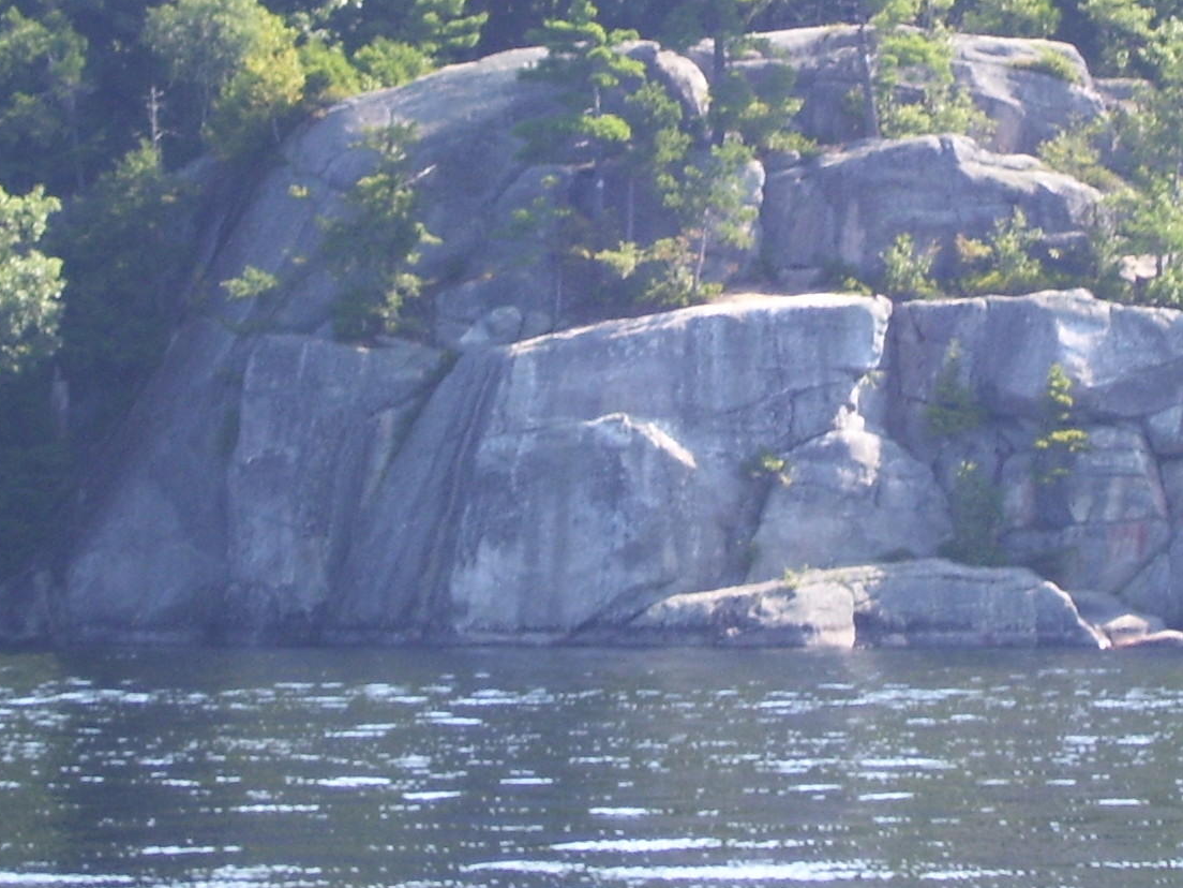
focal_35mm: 259
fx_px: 8851
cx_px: 781
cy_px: 219
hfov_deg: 7.6
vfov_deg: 5.7
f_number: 4.6
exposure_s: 1/125
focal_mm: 18
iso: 80
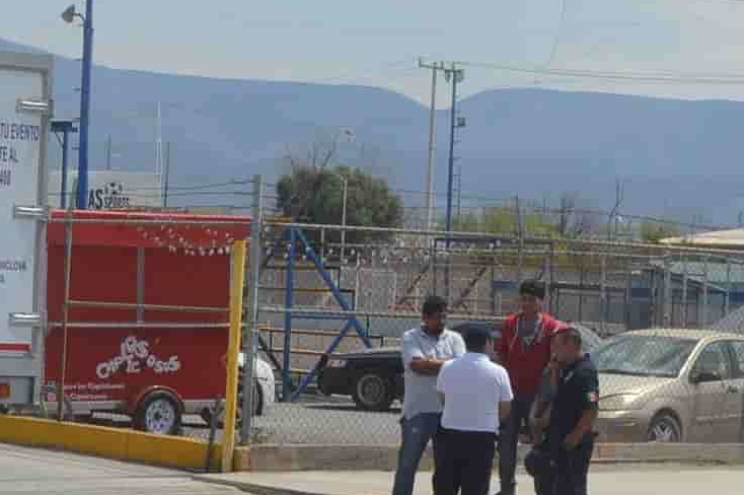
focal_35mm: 129
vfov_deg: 10.6
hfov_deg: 15.8
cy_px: 329
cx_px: 518
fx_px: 2665
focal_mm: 21
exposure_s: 1/320
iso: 100
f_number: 9
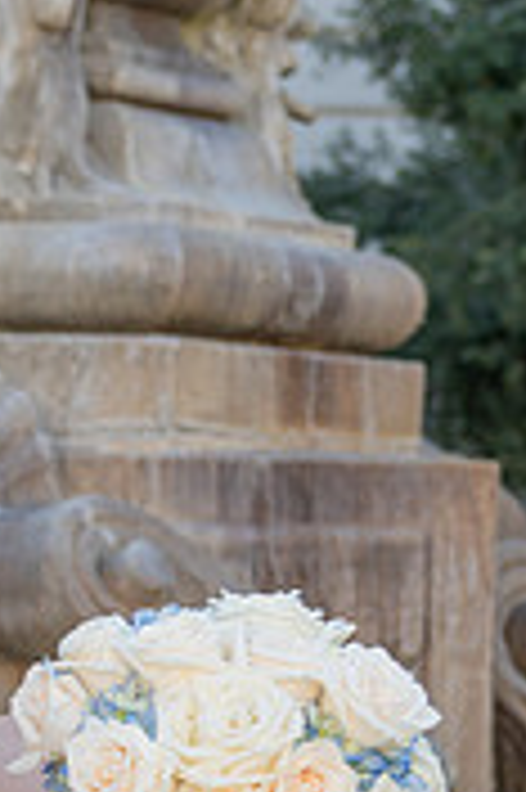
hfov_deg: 8.0
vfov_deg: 12.3
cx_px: -495
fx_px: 3623
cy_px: 758
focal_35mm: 165
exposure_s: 1/200
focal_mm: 50
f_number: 4
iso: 200
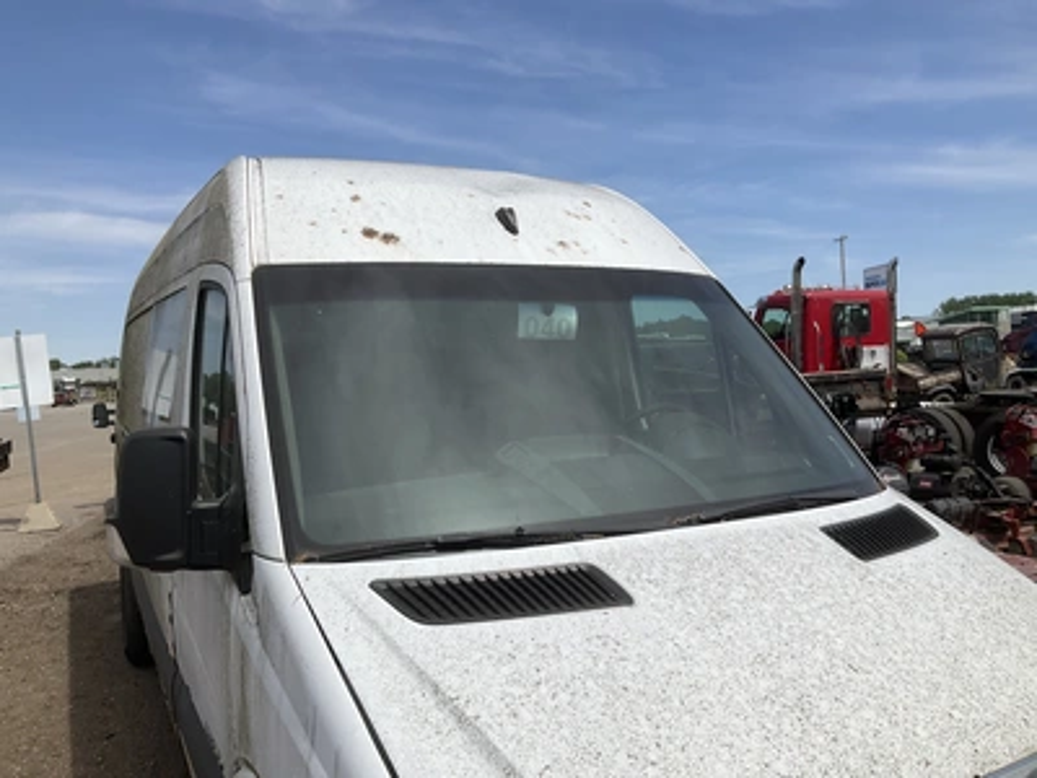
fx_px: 869
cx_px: 518
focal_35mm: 29
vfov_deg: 48.2
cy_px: 389
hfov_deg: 61.7
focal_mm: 3
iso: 25
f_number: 1.8
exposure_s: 1/3534
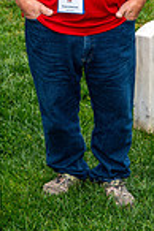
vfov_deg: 16.1
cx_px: 52
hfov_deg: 11.1
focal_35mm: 123
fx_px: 791
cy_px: -28
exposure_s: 1/100
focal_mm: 40
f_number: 6.3
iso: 180
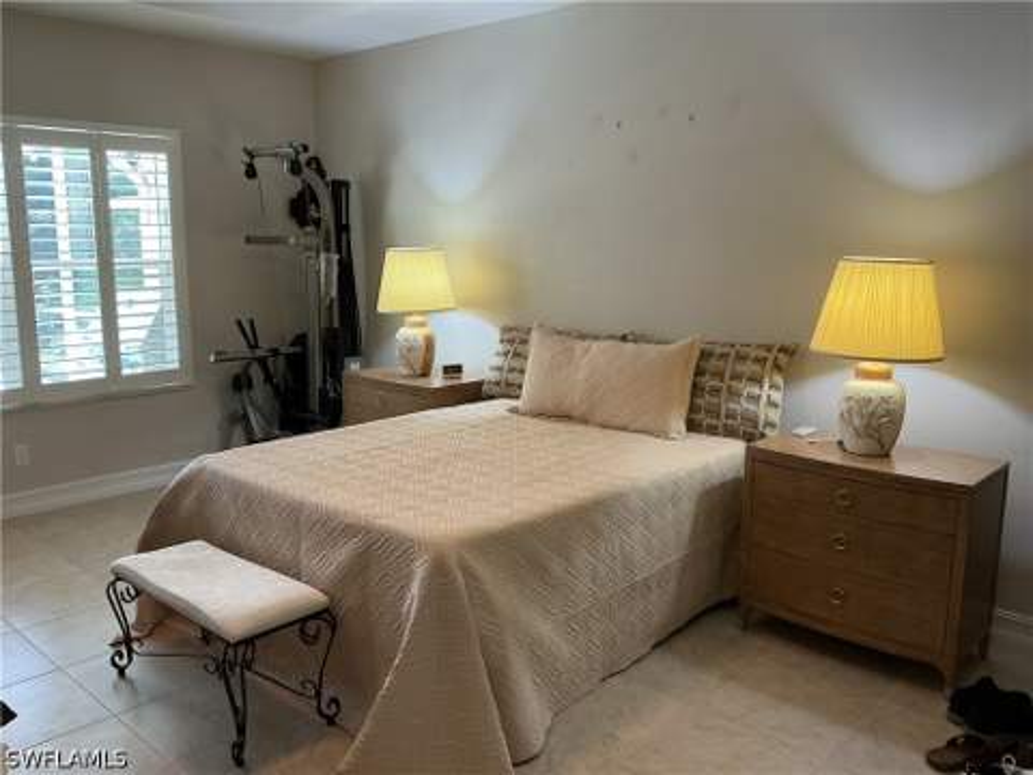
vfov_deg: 48.2
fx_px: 865
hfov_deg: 61.7
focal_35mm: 29
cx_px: 516
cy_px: 388
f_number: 1.8
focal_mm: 3
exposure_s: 1/60
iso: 80
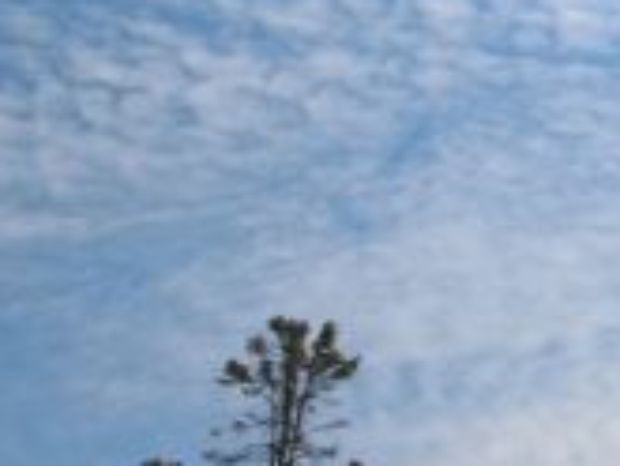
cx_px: 988
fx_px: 1918
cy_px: -165
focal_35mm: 107
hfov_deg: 16.4
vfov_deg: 13.3
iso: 50
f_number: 1.62
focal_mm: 6.45
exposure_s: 1/1970
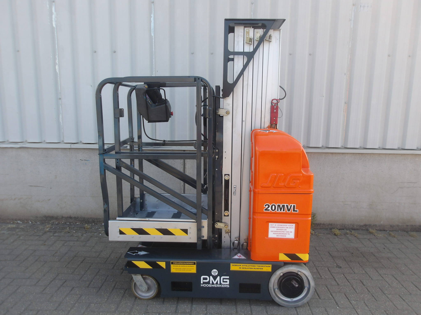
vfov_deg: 51.4
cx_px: 210
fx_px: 328
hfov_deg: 65.3
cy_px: 158
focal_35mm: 27
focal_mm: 4.9
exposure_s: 1/248
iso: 100
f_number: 3
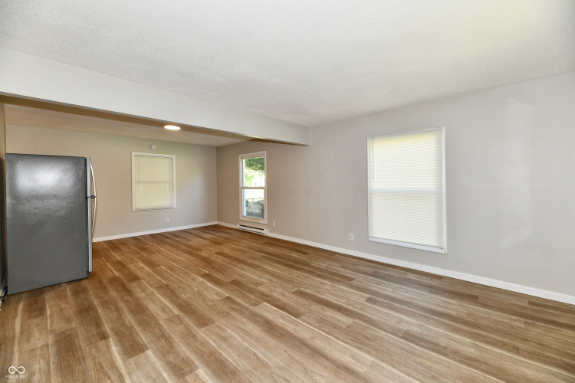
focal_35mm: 14
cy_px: 192
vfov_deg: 81.2
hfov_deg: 104.3
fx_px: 224
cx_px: 288
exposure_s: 1/60
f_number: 6.3
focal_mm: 14
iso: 640
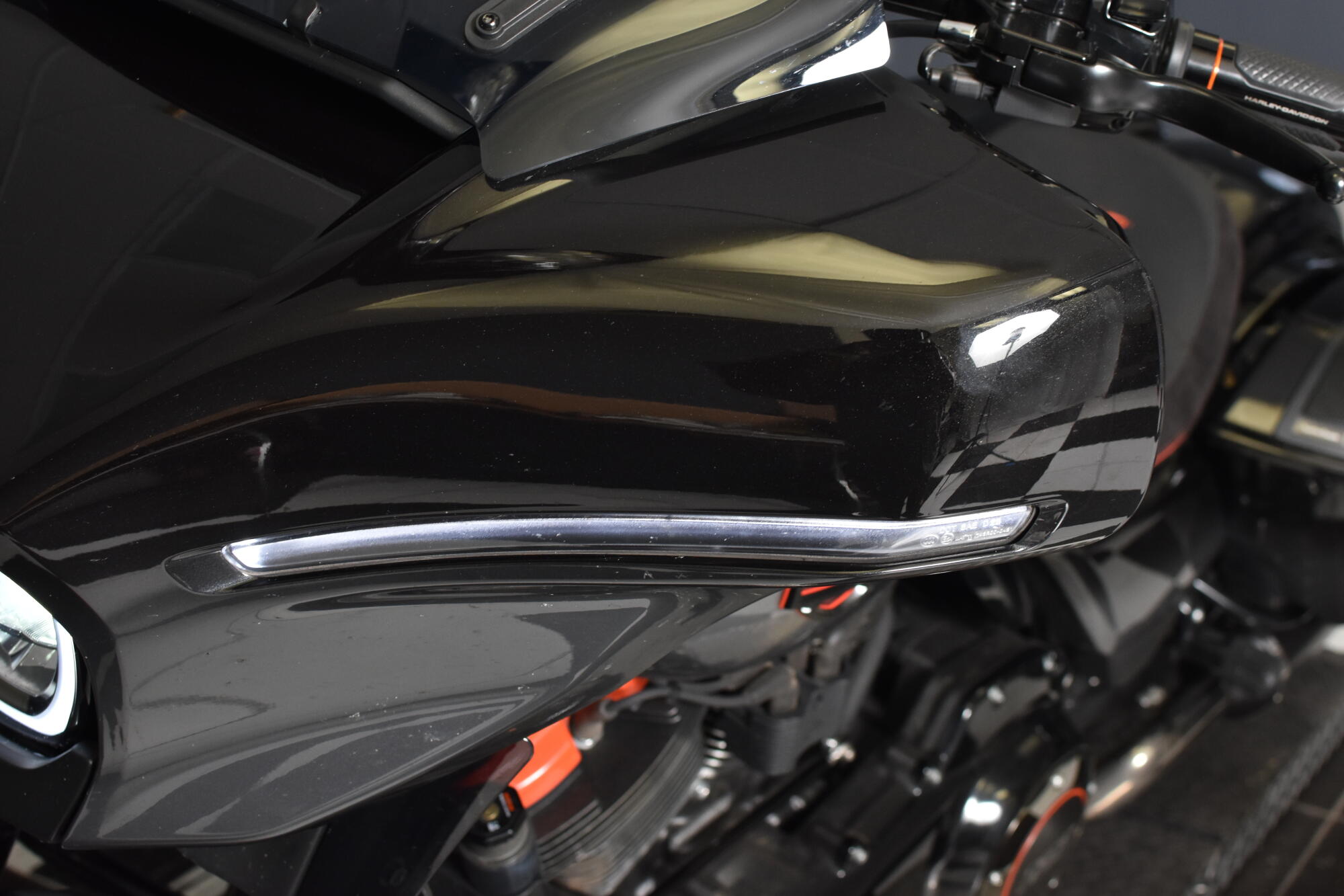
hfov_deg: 37.9
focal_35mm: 52
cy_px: 448
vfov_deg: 25.7
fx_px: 1960
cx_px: 672
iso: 800
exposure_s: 1/160
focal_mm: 35
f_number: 4.5
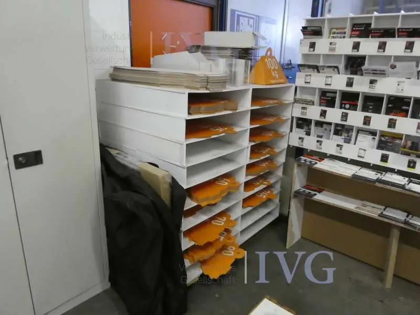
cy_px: 158
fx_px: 291
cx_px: 210
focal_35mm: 24
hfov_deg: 71.6
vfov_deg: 56.8
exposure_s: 1/50
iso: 1600
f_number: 3.3
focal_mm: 4.3
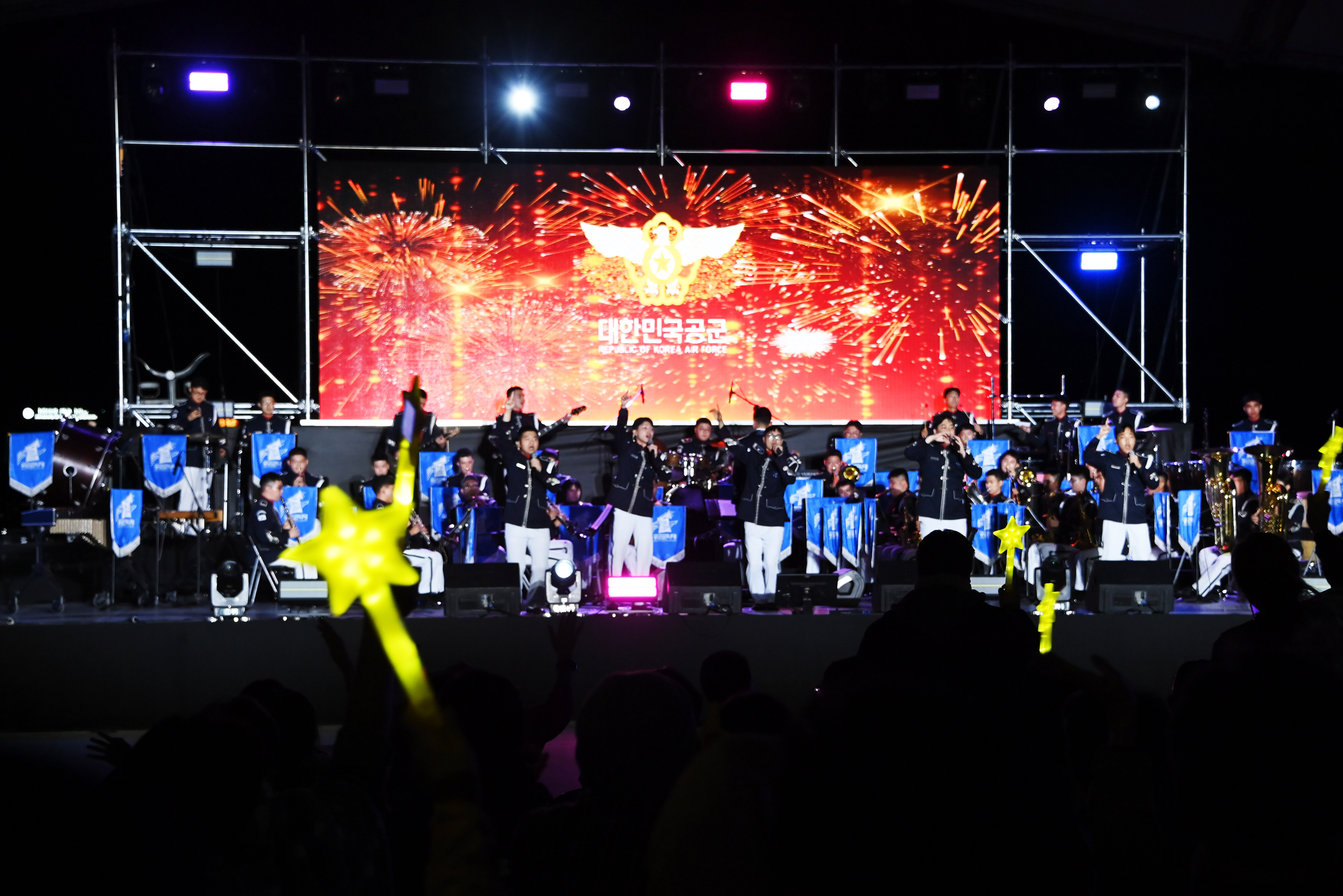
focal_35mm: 92
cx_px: 672
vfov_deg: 14.9
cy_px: 448
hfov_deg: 22.1
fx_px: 3432
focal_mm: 92
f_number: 6.3
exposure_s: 1/200
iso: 2000
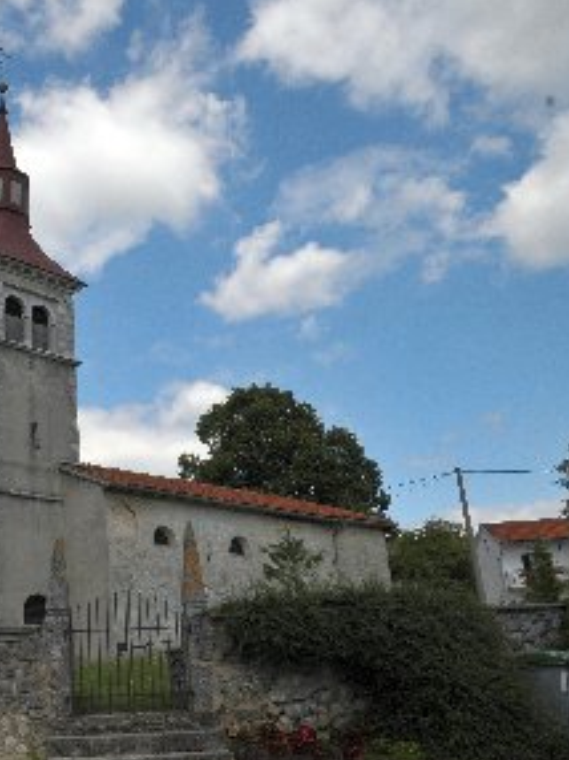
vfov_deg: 51.4
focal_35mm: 36
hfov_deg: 37.2
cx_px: 65
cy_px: 380
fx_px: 790
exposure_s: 1/640
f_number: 13
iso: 400
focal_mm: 16
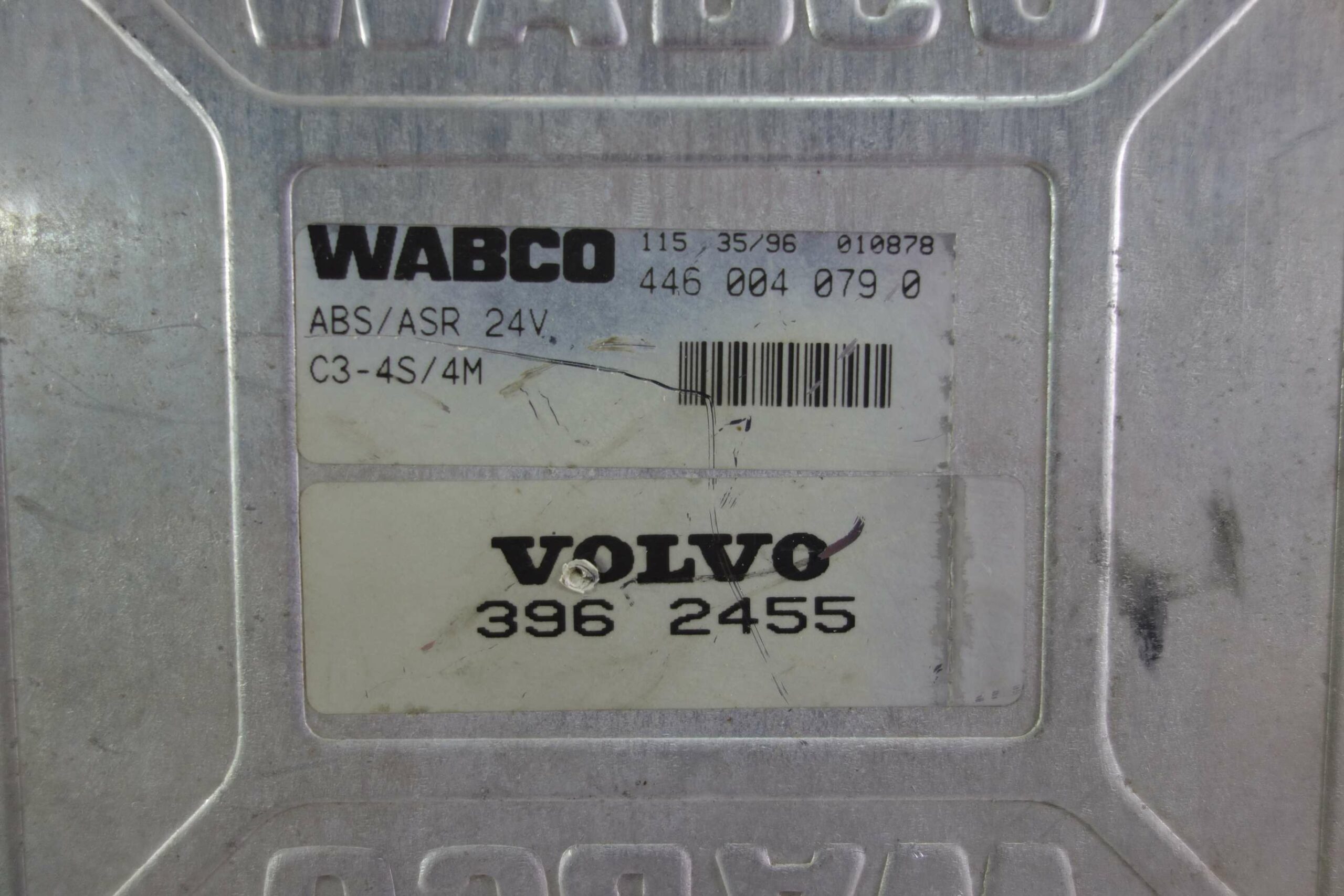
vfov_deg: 46.4
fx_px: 1045
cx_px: 672
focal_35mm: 28
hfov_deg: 65.5
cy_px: 448
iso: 125
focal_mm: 10.4
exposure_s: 1/100
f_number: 2
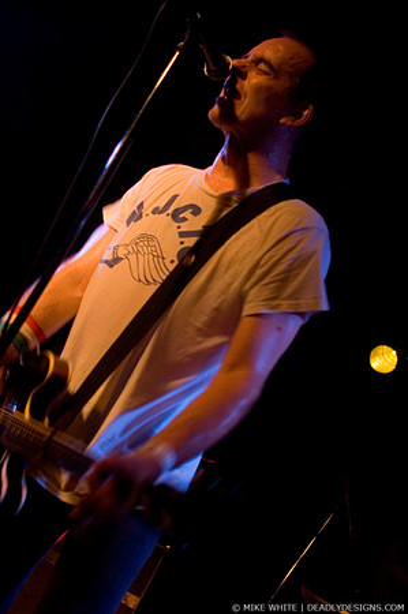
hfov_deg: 25.7
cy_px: 307
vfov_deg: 37.9
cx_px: 204
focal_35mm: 52
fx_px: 894
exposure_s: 1/60
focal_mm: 35
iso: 800
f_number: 2.8
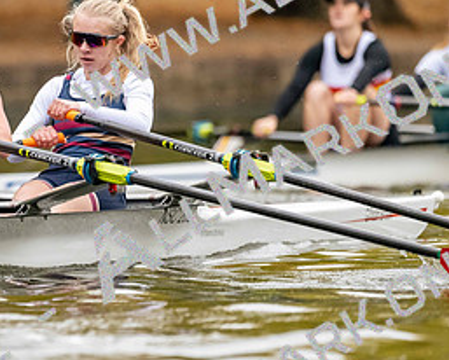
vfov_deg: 1.8
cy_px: 139
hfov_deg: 2.3
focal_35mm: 846
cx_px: -56
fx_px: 11251
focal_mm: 400
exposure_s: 1/2000
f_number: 4.5
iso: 4000
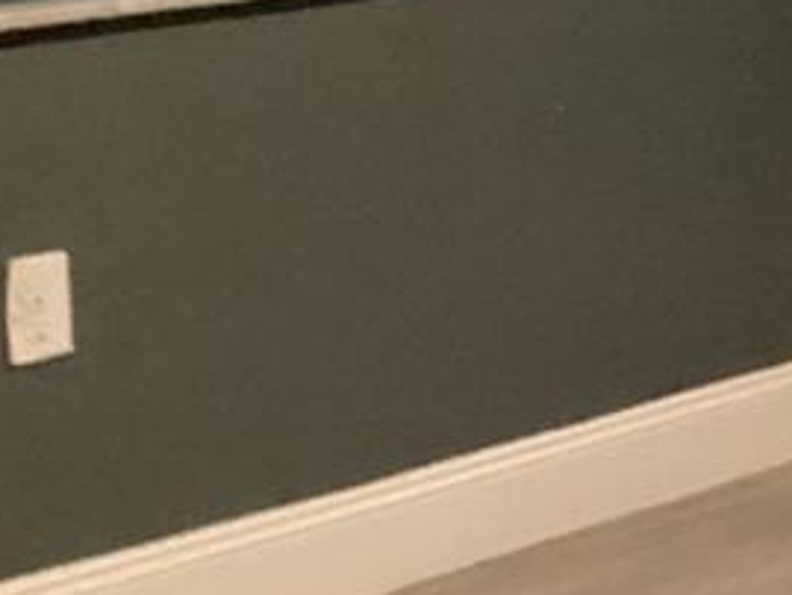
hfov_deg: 14.6
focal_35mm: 118
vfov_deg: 12.4
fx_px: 2701
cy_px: 12
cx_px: 1440
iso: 500
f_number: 2.4
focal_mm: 3.3
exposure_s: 1/30
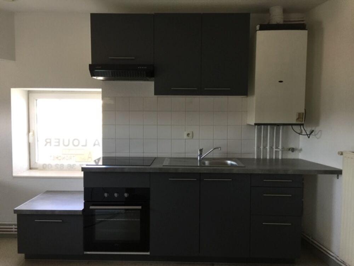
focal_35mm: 29
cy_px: 133
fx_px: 297
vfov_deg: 48.2
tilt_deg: -3.0
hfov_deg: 61.7
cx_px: 177
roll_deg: -1.1
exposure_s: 1/33
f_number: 2.2
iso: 64
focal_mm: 4.15
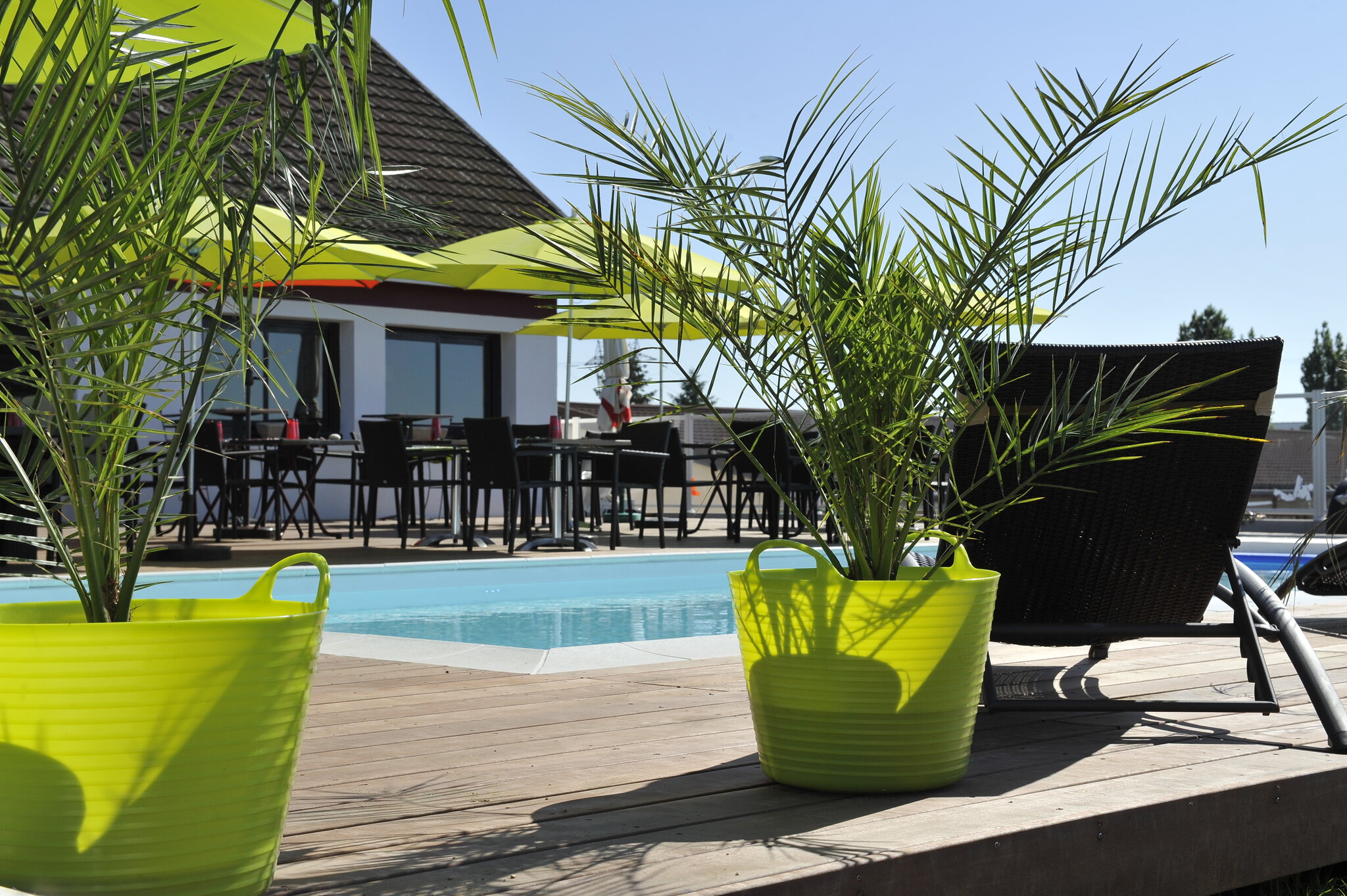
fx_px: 2057
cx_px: 674
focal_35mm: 55
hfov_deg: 36.3
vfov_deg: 24.6
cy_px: 448
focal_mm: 55
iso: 500
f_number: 13
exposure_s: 1/640
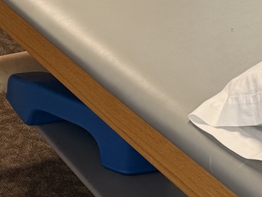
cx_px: 43
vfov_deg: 12.0
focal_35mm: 110
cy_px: -192
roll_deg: -1.3
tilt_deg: -7.5
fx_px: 833
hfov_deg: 17.7
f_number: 1.78
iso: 64
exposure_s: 1/66
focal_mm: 6.76
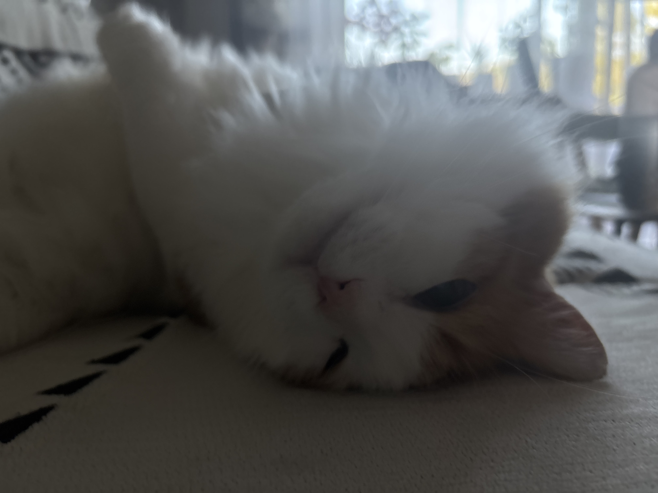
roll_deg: +1.5
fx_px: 494
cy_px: 246
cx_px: 329
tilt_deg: -11.0
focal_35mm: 26
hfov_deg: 67.3
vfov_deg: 53.1
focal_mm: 5.96
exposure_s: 1/60
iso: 160
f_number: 1.6
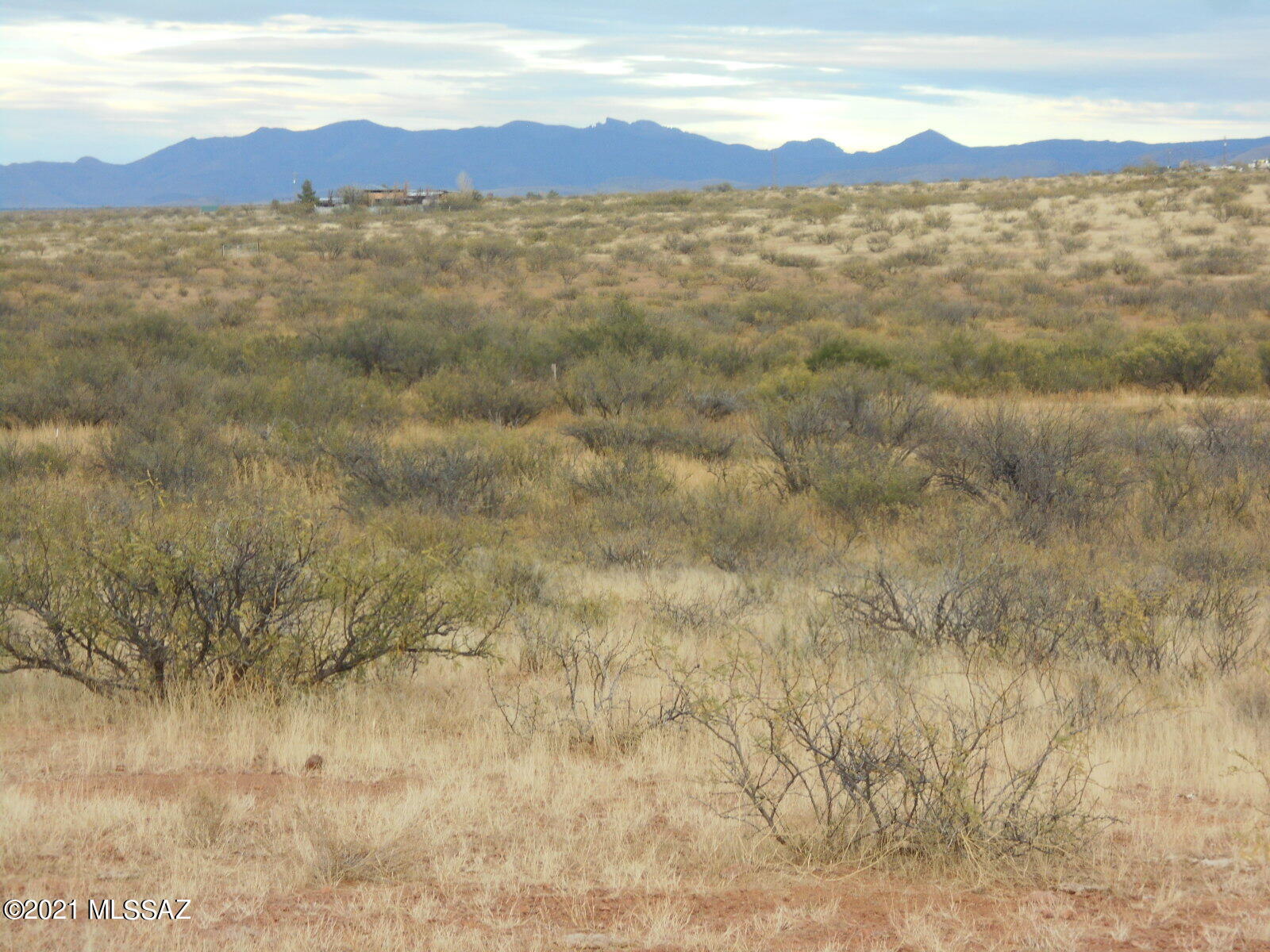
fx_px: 4769
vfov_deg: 11.4
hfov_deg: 15.2
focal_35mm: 130
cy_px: 476
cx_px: 635
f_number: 6.5
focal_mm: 23
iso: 110
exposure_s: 1/60
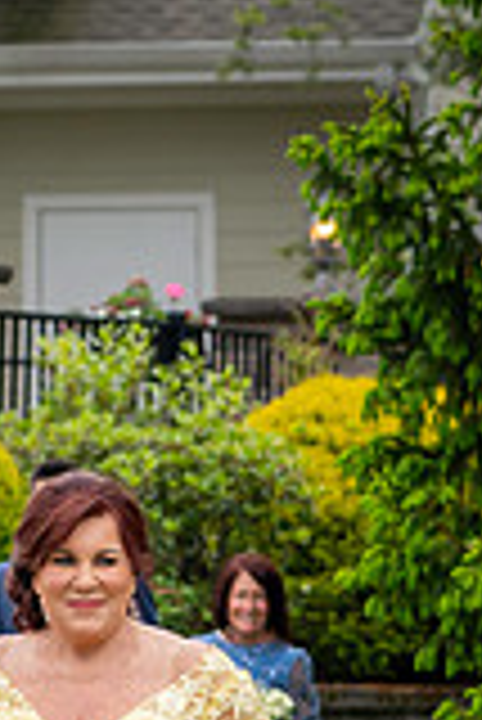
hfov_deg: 3.1
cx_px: 154
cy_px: 619
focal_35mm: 447
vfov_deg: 4.6
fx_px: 8957
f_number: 4
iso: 400
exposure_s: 1/1250
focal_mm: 80
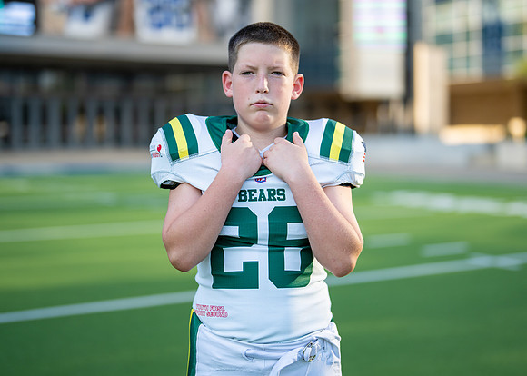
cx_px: 282
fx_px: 940
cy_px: 161
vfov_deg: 22.6
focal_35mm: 63
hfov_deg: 31.3
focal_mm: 50
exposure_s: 1/3200
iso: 100
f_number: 1.2
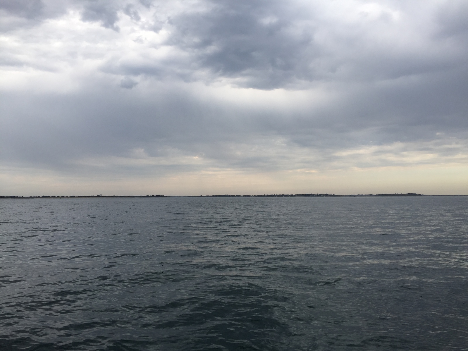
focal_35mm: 29
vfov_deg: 48.2
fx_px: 392
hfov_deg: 61.7
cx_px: 234
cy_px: 176
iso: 32
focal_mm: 4.15
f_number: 2.2
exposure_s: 1/638
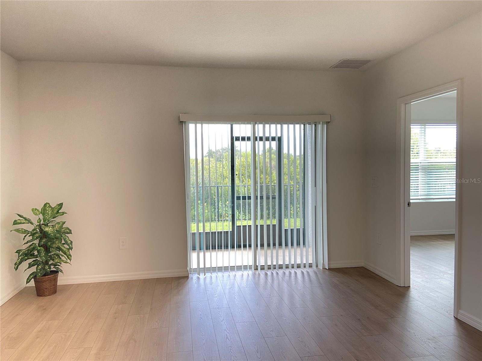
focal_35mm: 26
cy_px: 180
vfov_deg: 53.1
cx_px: 241
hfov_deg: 67.3
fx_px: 362
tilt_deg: -2.4
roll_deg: +0.7
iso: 100
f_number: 1.8
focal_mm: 4.25
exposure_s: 1/60
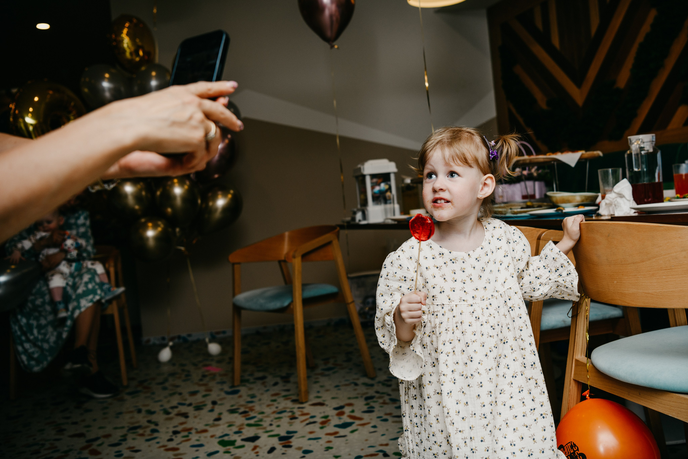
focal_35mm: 37
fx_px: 709
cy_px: 209
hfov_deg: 51.7
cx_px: 375
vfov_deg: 35.9
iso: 125
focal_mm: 34
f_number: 3.5
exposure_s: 1/160
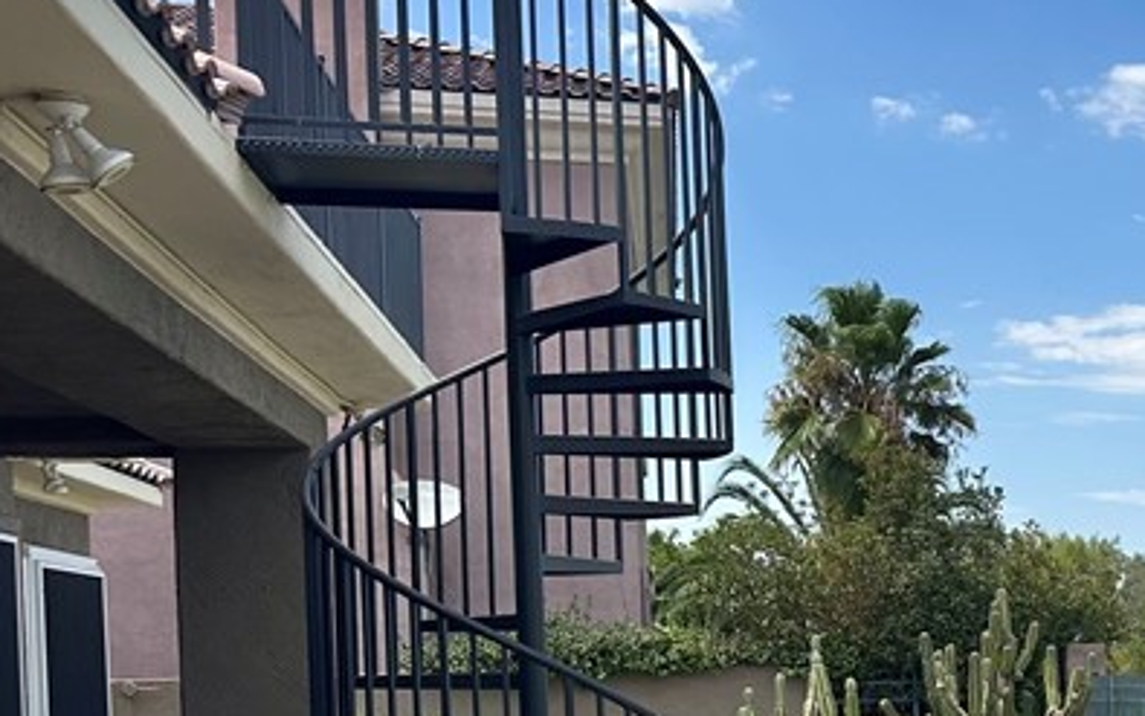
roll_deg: +1.2
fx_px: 2060
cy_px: 678
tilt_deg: +1.1
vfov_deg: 19.3
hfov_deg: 27.5
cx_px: 1362
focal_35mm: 66
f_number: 1.78
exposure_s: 1/5525
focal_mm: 6.86
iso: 80
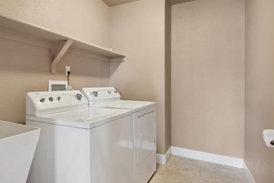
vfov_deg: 57.2
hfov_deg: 77.3
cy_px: 85
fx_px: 167
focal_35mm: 22
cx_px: 104
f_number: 7.1
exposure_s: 1/13
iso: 500
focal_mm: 16
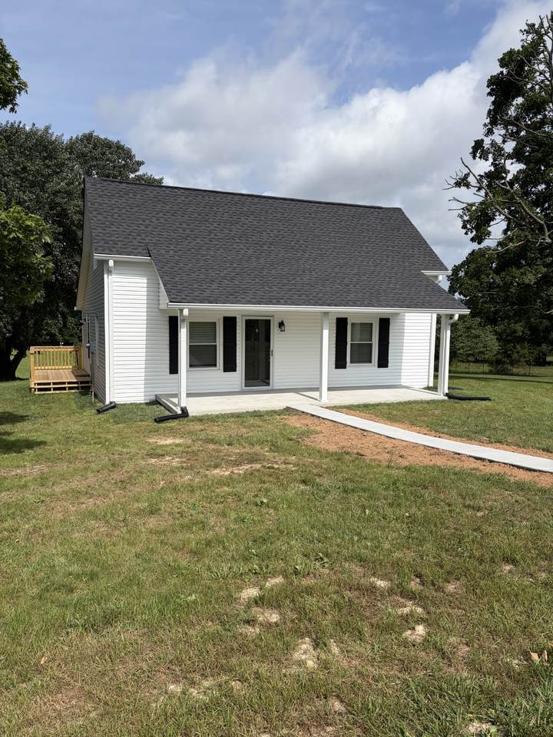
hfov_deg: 53.1
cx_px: 276
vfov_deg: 67.3
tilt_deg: -5.9
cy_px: 368
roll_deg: -0.4
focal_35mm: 26
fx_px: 554
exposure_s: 1/6993
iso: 64
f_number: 1.6
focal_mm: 5.96
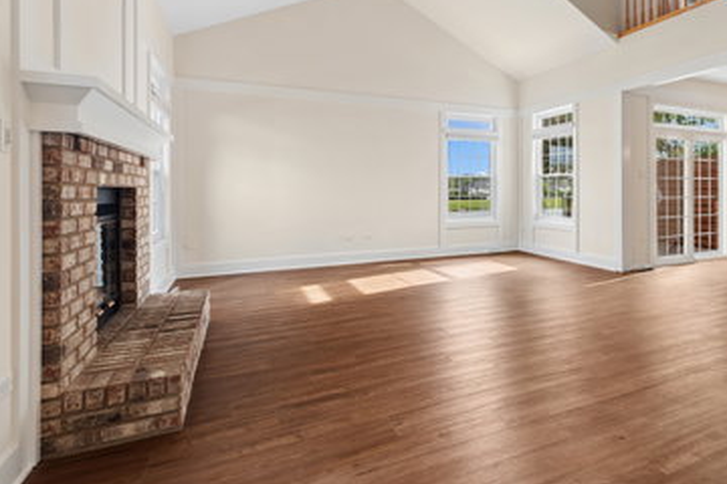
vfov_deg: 61.2
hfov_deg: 81.9
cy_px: 184
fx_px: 404
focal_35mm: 20
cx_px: 469
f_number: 8
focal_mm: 10
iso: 400
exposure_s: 1/100
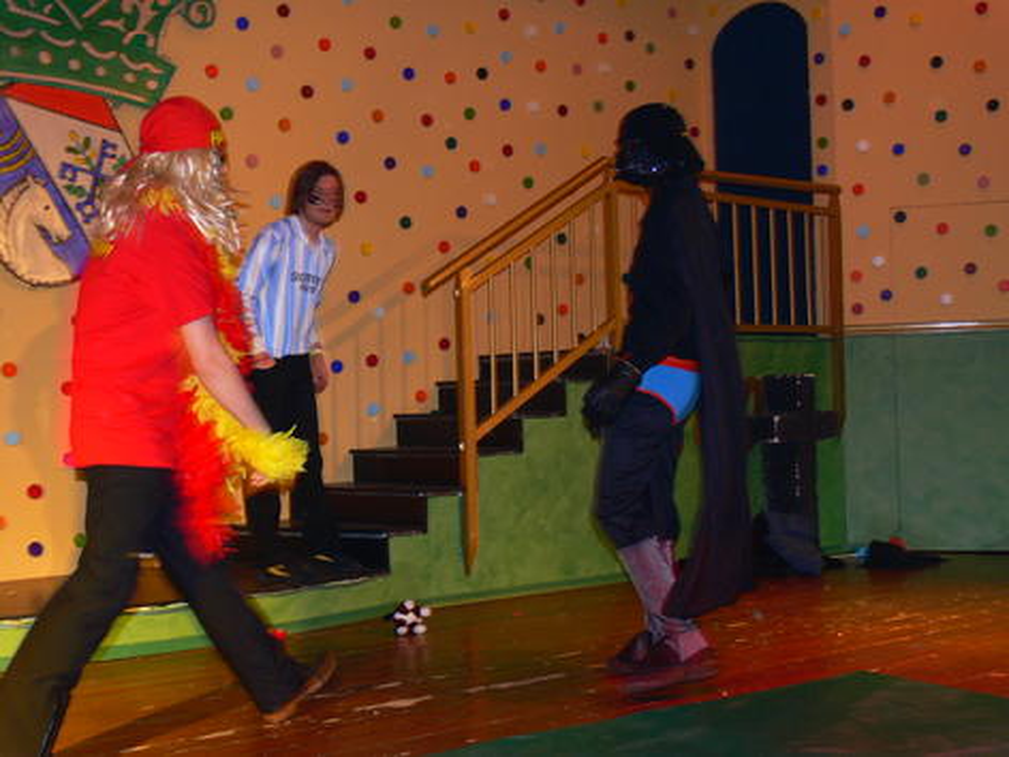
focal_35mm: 47
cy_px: 378
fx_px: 1370
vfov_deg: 30.9
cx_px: 504
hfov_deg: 40.4
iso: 100
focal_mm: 9.9
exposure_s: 1/30
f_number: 3.2
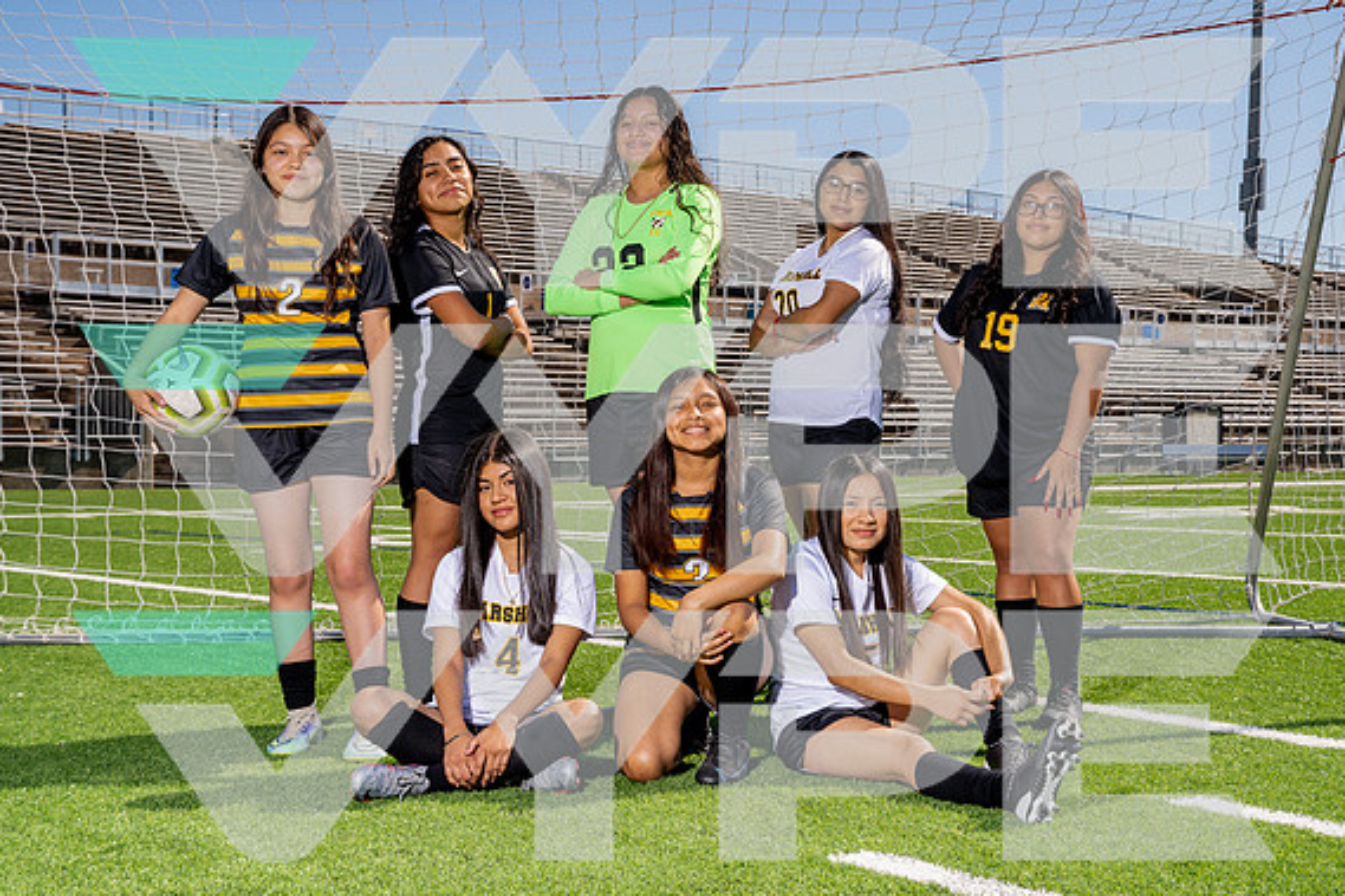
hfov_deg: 37.5
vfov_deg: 25.5
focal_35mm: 53
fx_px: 1979
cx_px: 681
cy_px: 450
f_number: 8
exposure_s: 1/250
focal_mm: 52
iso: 100
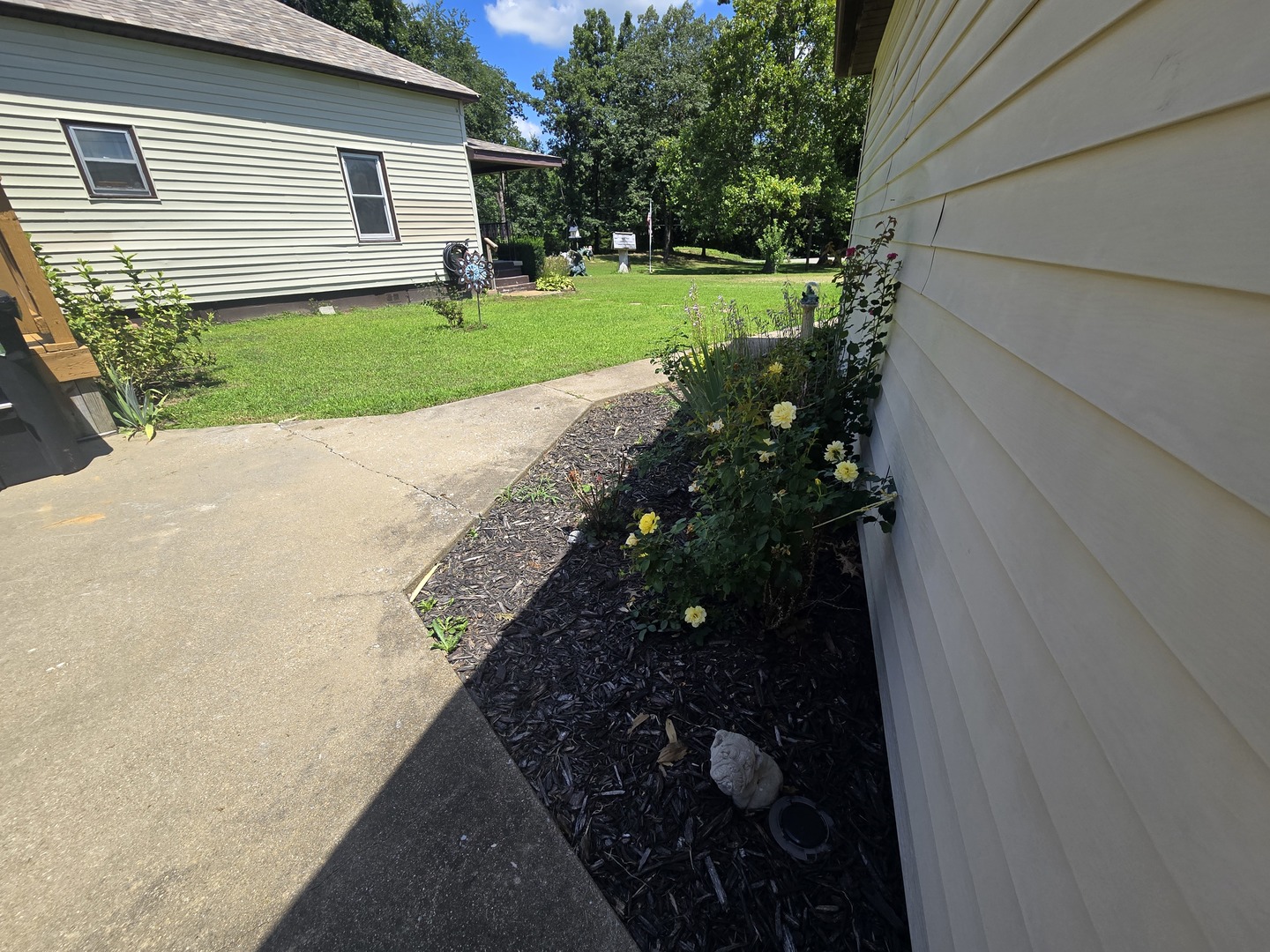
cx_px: 635
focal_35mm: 13
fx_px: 477
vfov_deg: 89.9
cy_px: 476
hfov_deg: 106.2
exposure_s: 1/1505
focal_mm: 2.2
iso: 50
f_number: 2.2
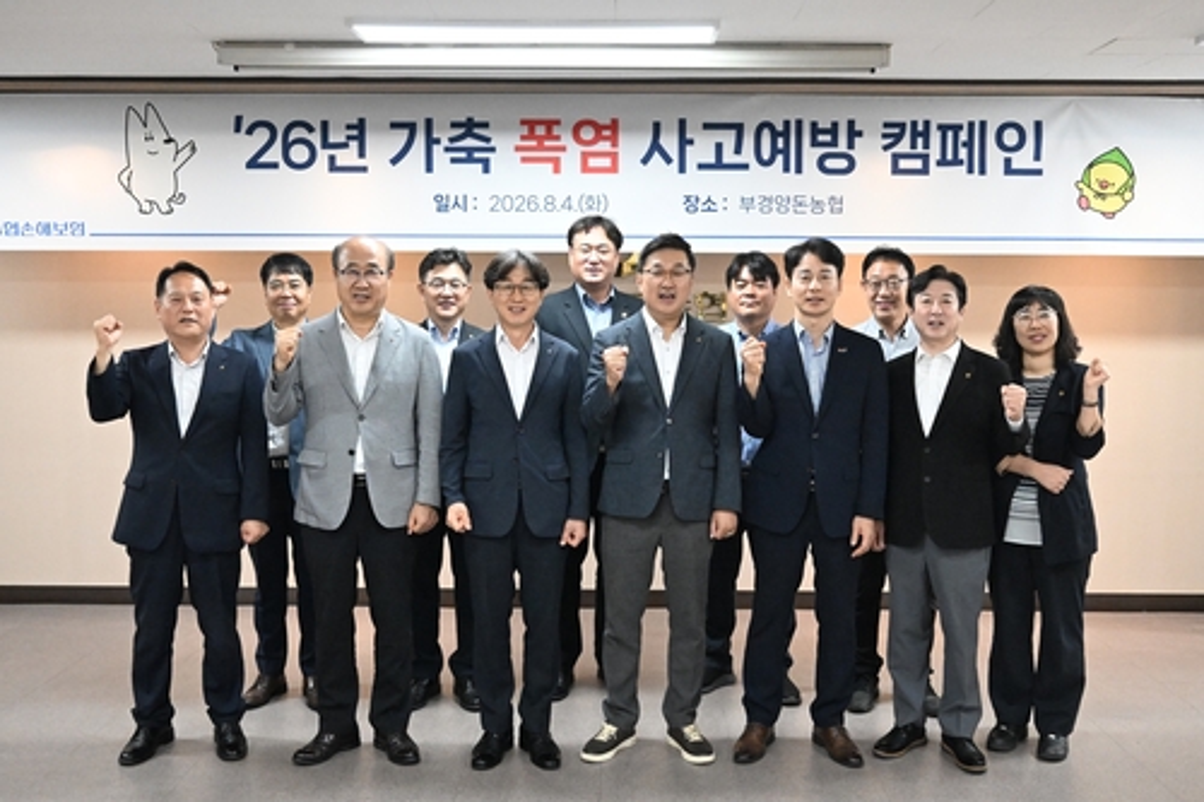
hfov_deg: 53.1
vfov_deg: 36.8
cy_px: 401
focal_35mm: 36
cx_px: 602
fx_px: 1204
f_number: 2.8
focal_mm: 24
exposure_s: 1/800
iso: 8000
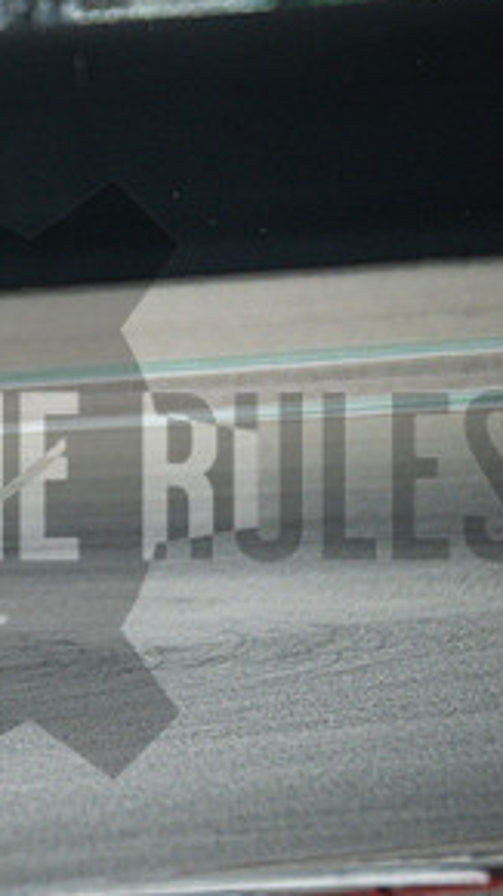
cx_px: -120
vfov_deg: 1.7
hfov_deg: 1.0
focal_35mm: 1256
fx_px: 29799
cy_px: 480
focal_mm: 400
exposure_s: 1/1600
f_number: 5.6
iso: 1600
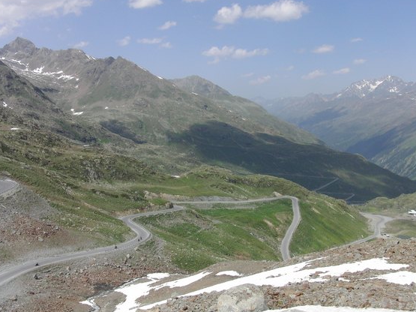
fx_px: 481
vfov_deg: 35.9
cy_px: 158
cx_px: 204
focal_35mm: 40
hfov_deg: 46.8
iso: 100
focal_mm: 6.42
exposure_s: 1/320
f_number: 8.5
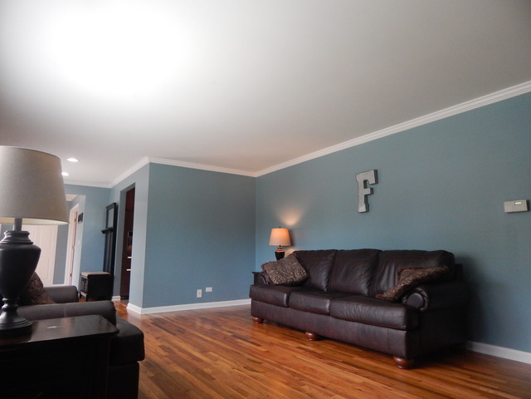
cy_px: 200
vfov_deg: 58.9
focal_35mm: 23
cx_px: 266
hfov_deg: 73.9
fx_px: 353
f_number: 3
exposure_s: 1/100
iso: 400
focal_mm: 4
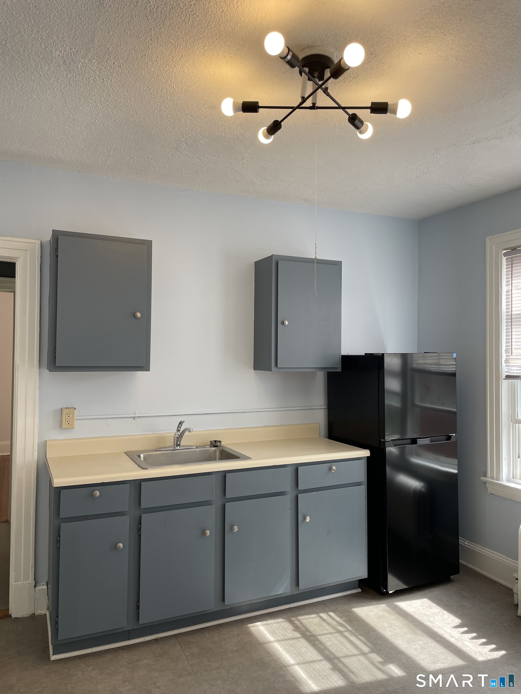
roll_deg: -0.2
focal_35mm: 26
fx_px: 522
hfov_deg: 53.1
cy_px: 347
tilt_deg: +2.6
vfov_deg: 67.3
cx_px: 260
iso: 32
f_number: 1.6
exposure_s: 1/121
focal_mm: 4.2
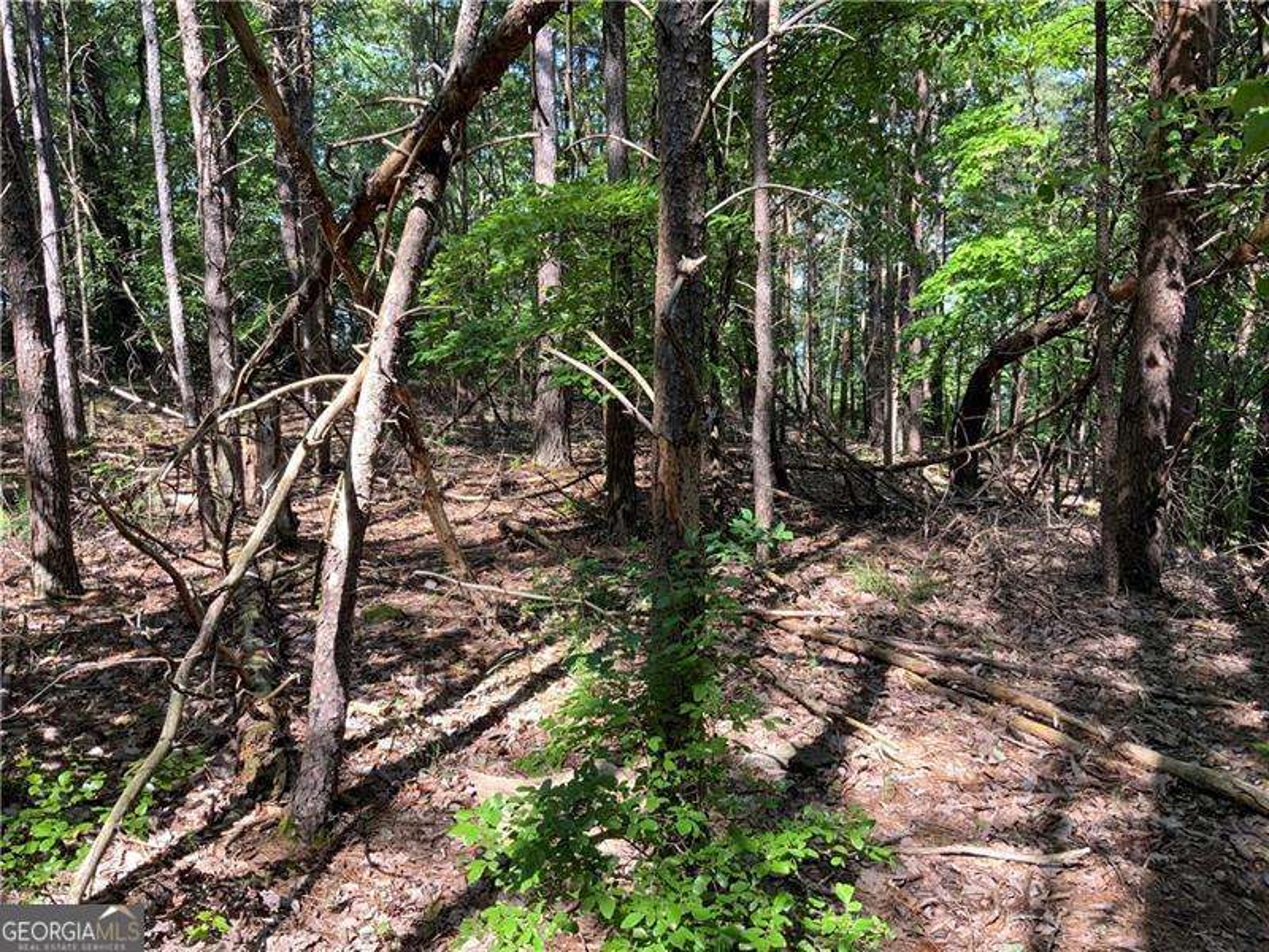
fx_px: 1063
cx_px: 634
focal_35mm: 29
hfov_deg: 61.7
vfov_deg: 48.2
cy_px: 476
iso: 16
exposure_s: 1/124
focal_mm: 3
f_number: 1.8
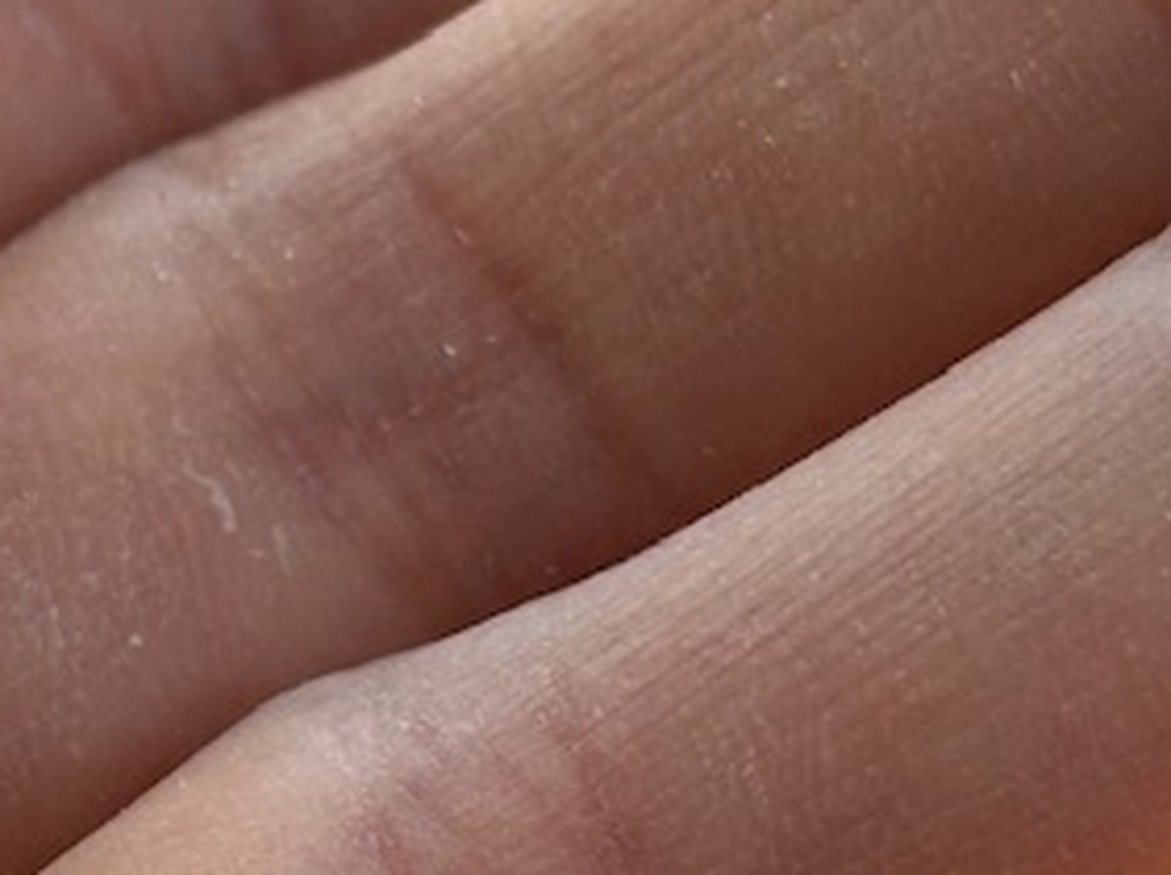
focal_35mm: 219
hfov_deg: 9.0
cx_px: -171
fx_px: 7399
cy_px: 525
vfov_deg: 6.8
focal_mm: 6.86
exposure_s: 1/424
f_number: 1.78
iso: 64
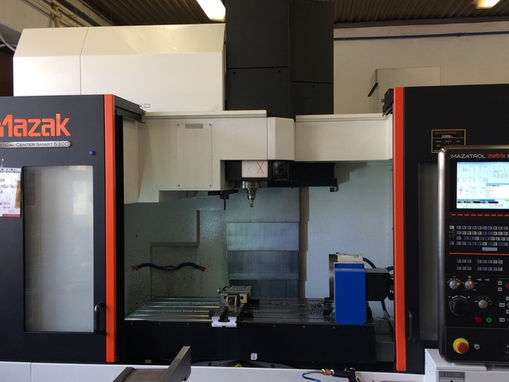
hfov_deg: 51.3
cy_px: 181
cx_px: 262
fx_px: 529
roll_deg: +1.1
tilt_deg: -0.9
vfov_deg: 39.6
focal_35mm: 36
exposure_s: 1/50
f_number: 2.2
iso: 50
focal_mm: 4.15
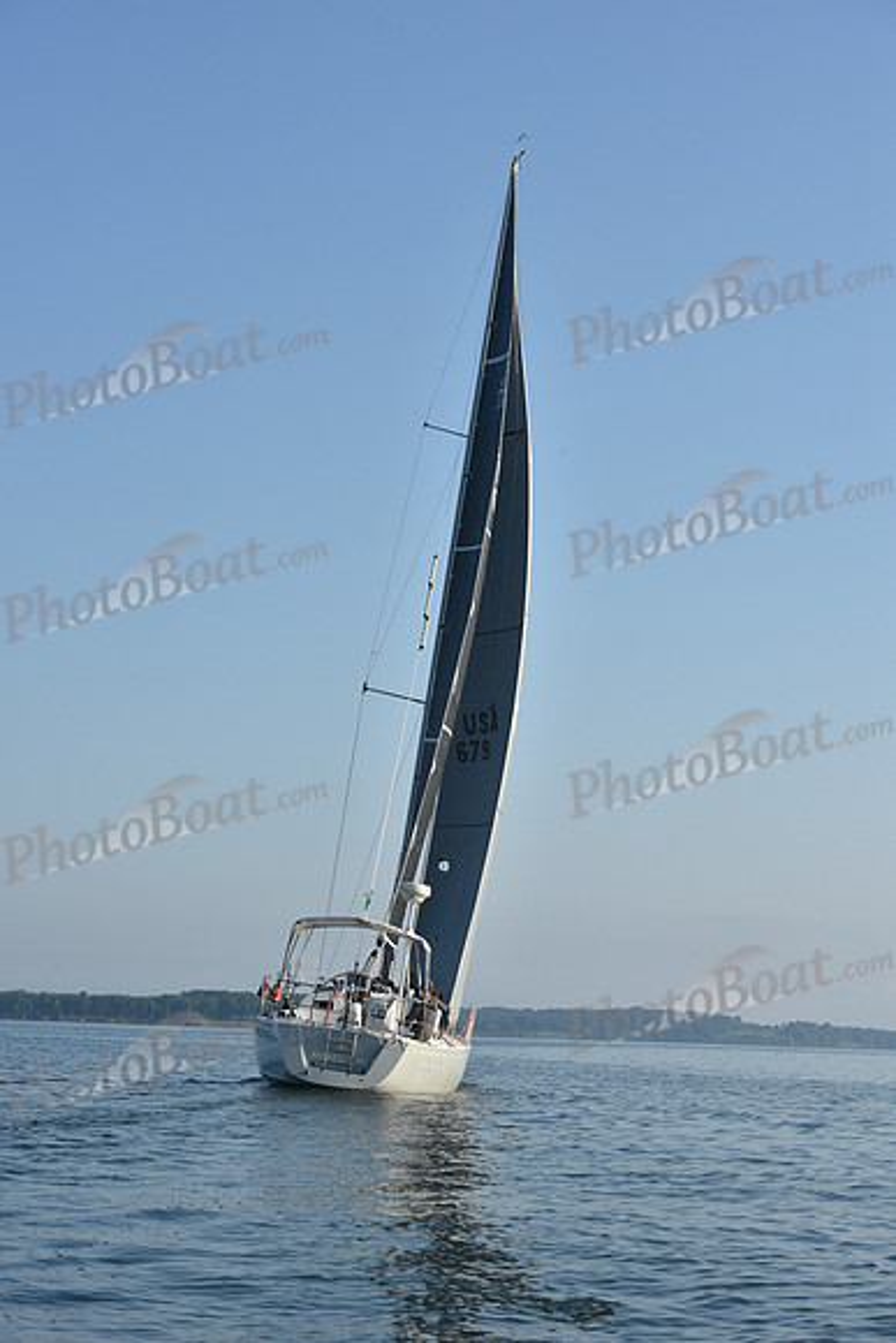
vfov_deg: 28.8
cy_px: 672
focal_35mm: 70
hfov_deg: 19.5
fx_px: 2612
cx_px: 448
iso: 320
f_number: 10
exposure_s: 1/800
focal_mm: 70
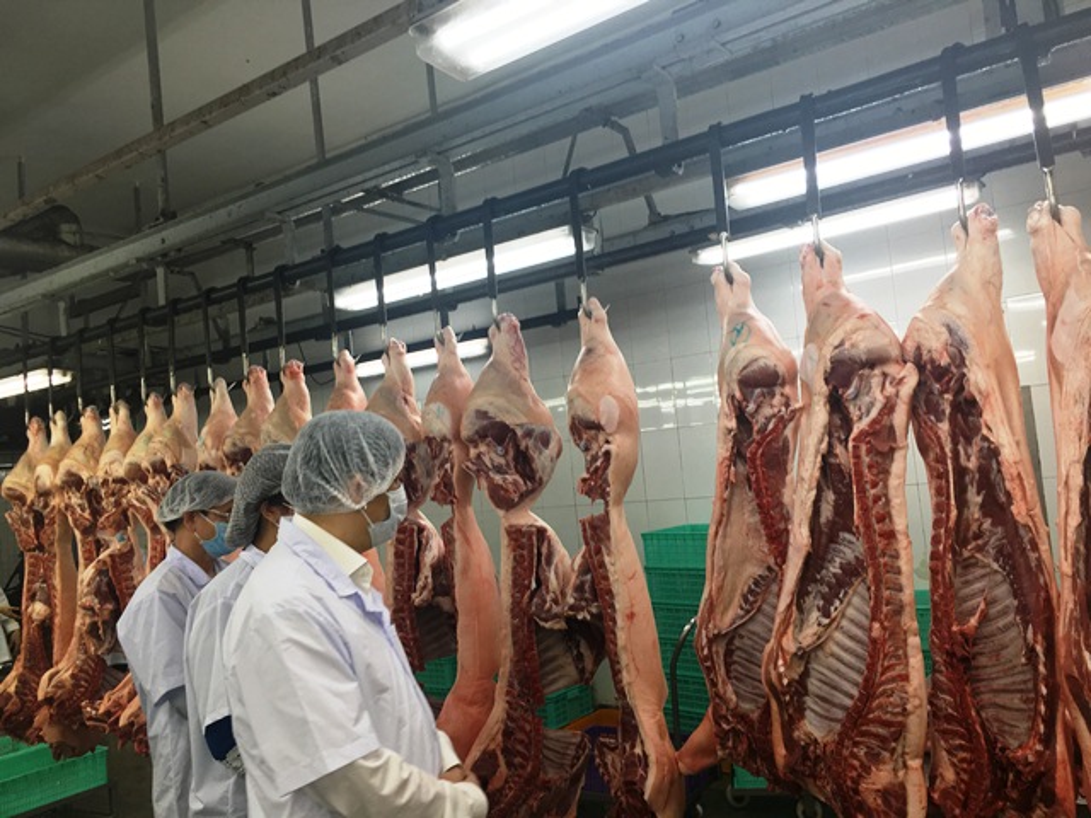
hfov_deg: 61.7
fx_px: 914
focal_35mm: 29
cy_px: 409
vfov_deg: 48.2
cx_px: 546
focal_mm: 4.15
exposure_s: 1/50
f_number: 2.2
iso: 32
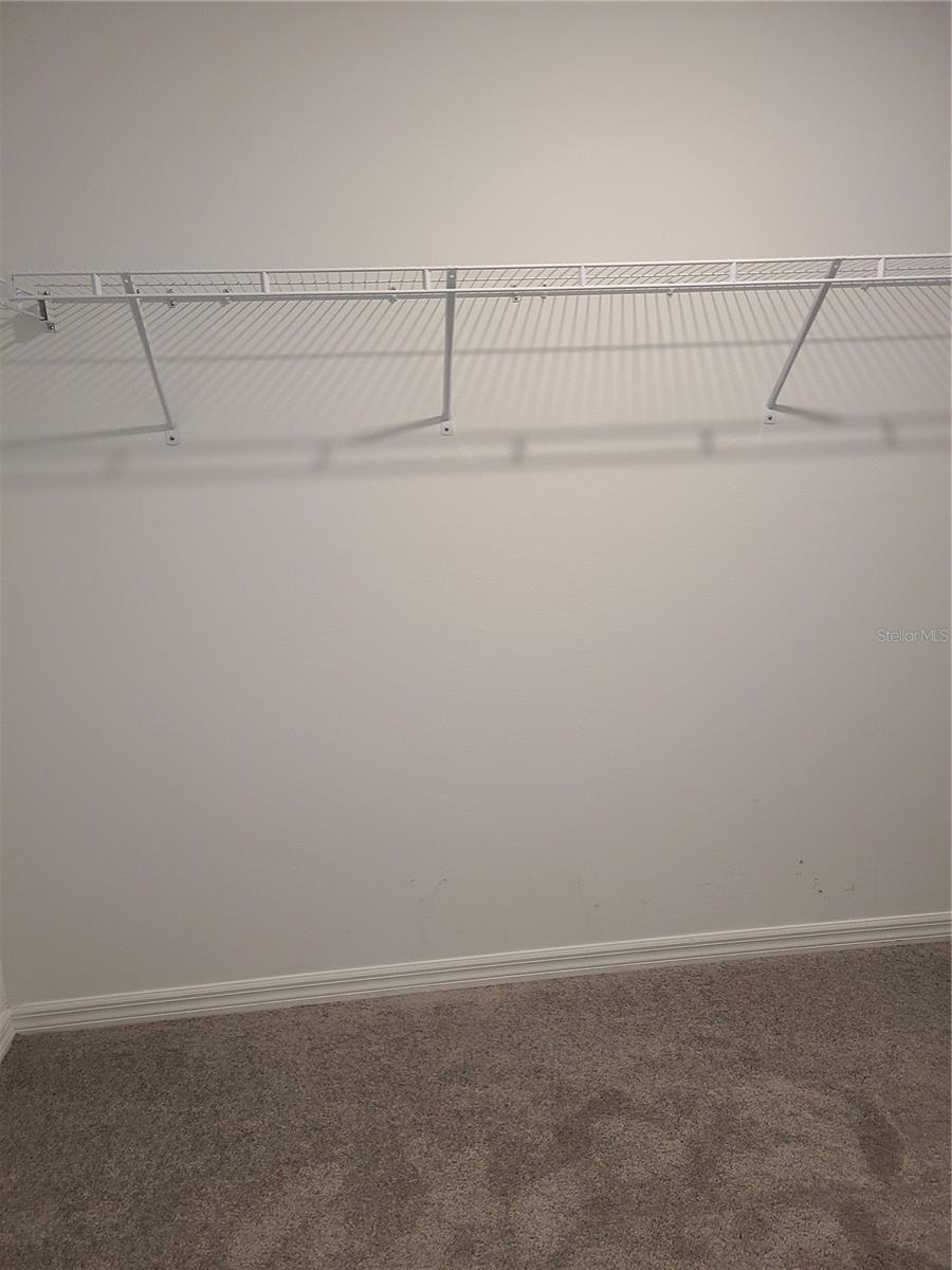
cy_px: 635
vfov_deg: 67.3
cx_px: 476
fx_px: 953
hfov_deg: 53.1
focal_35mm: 26
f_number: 1.8
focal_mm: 5.4
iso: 160
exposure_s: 1/60
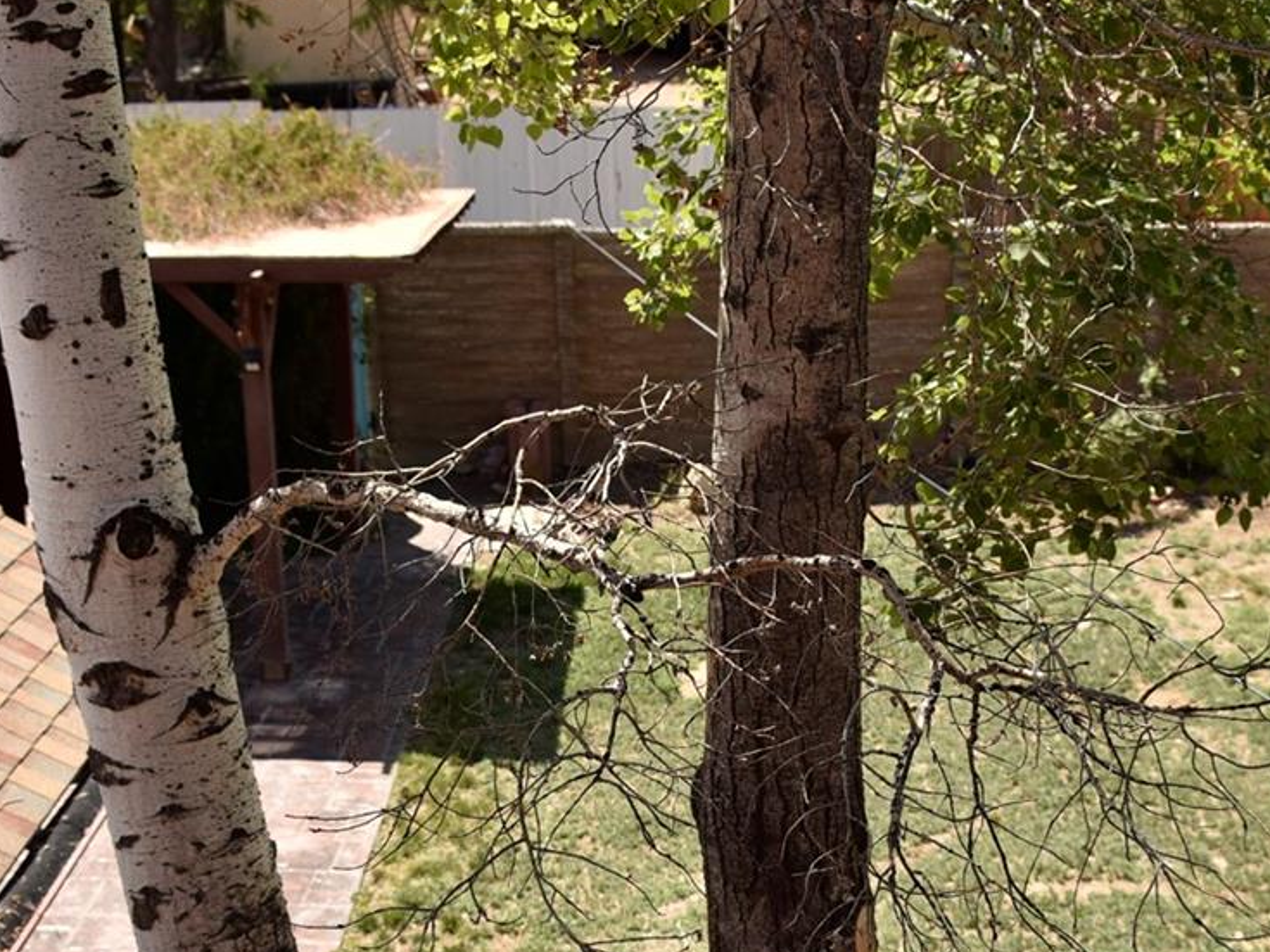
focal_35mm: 67
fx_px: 2458
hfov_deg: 28.9
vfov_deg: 21.8
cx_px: 736
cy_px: 651
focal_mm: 32
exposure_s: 1/2000
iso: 400
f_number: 5
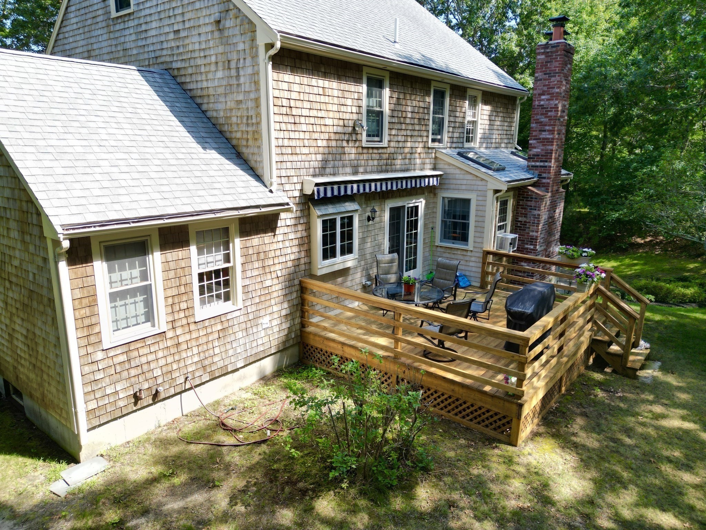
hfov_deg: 71.6
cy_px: 265
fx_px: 489
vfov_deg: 56.8
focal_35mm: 24
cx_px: 353
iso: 100
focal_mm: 6.72
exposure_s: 1/1000
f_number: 1.7
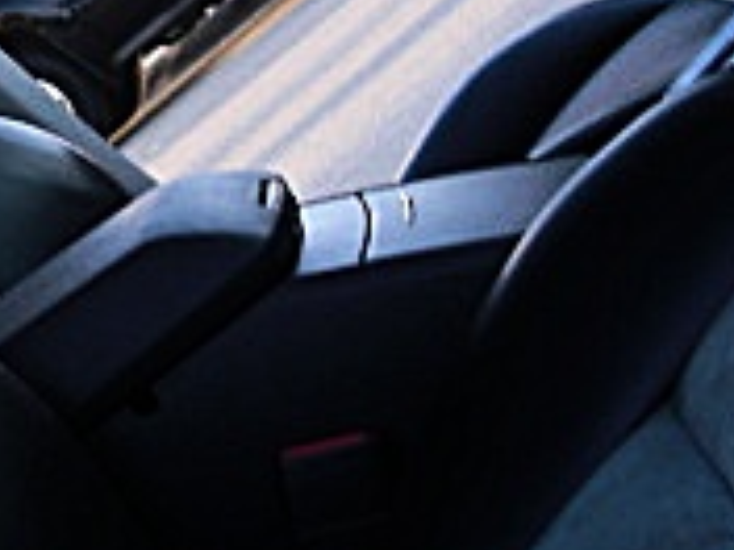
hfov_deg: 14.8
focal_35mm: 131
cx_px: 25
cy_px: 12
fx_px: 2778
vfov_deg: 11.2
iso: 50
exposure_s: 1/80
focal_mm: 6.3
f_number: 2.8
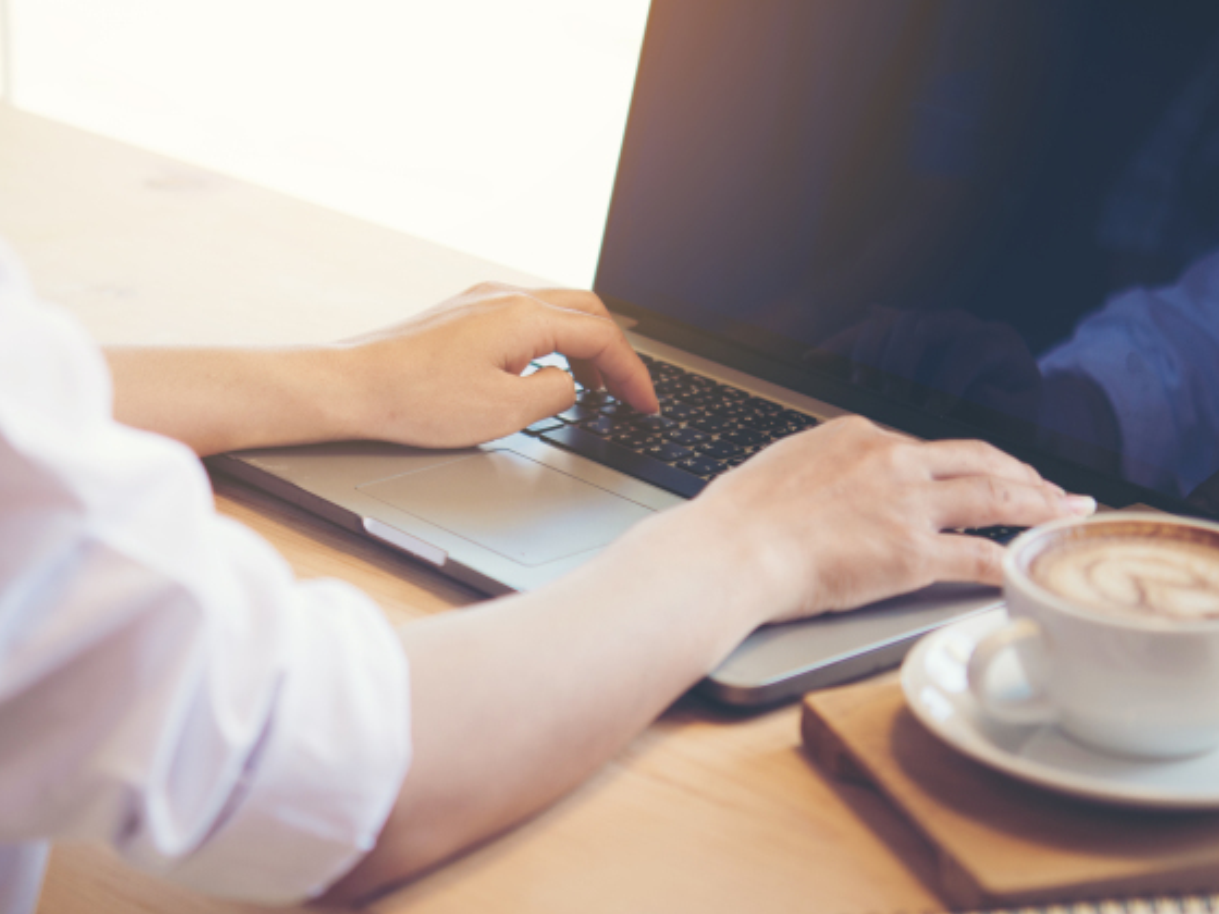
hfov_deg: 19.0
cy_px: 526
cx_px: 385
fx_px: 3627
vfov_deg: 14.4
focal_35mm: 103
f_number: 2.8
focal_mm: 60
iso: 200
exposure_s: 1/160
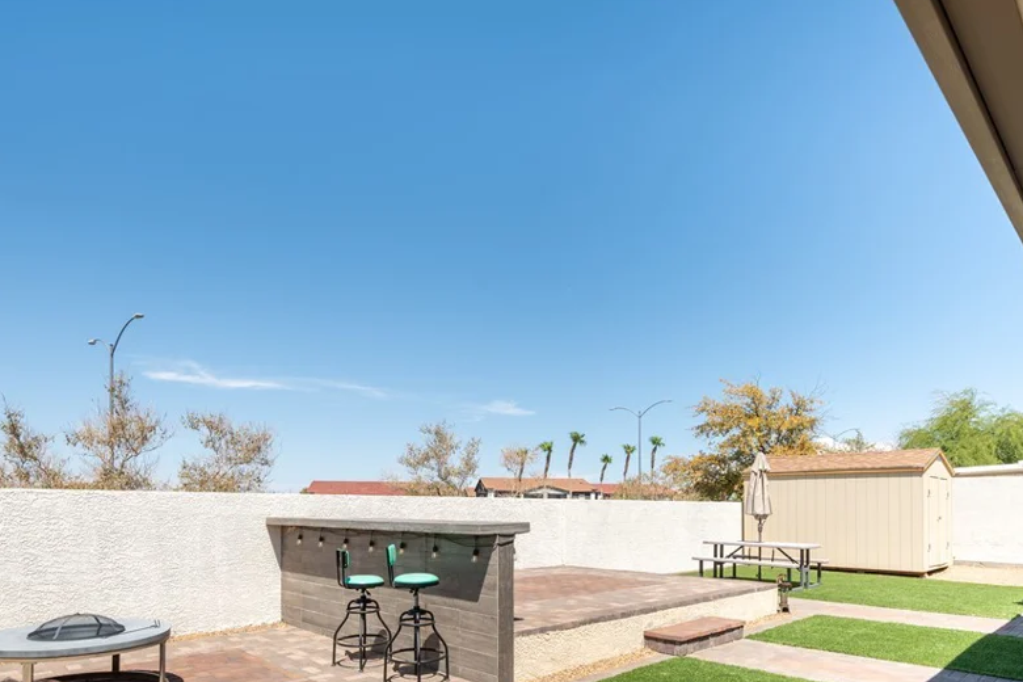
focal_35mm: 21
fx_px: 597
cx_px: 519
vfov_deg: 58.8
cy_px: 423
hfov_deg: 81.2
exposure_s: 1/200
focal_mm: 16
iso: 100
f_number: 8
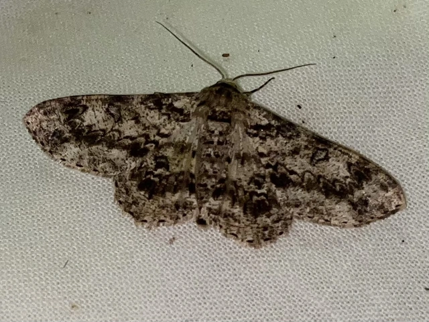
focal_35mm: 26
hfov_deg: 67.3
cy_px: 161
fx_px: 322
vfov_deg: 53.1
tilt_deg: -54.5
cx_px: 214
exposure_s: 1/82
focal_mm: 5.1
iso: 32
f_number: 1.6
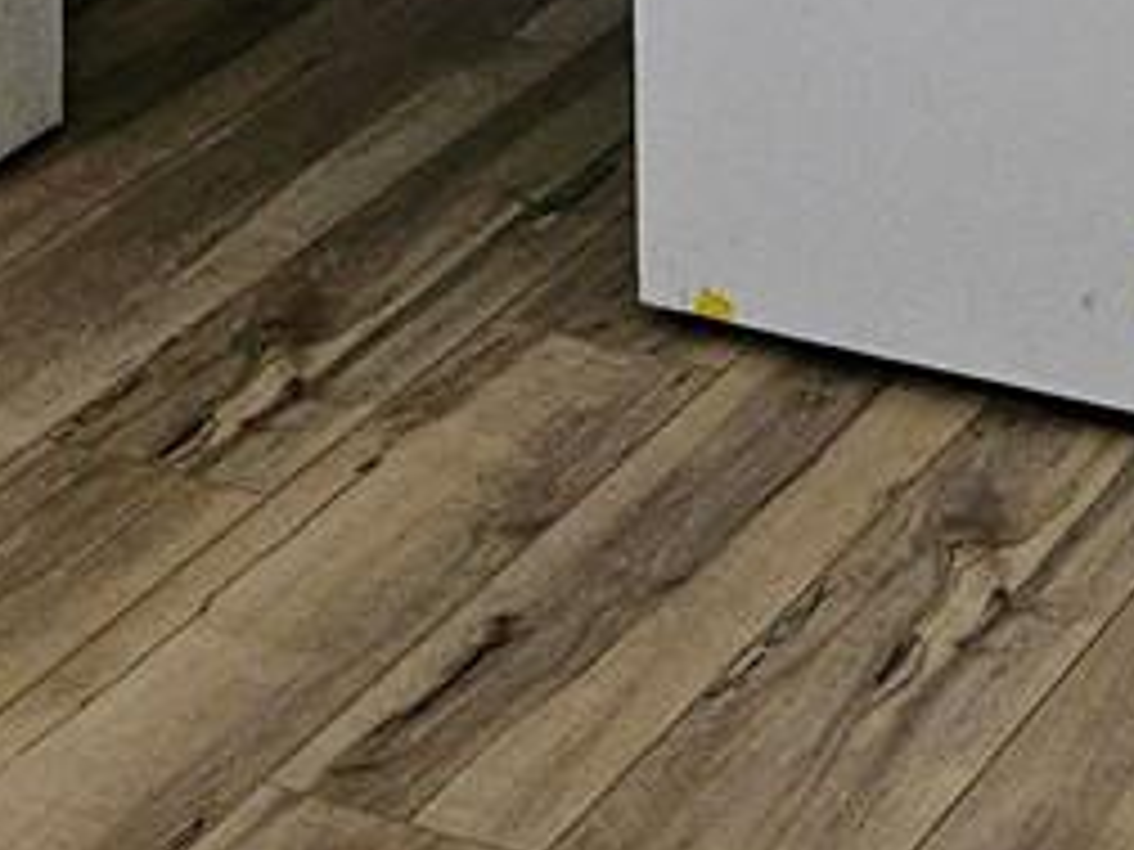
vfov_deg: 8.9
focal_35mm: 146
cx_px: 117
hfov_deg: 13.4
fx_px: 4783
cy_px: -1403
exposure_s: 1/60
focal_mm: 5.4
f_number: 1.8
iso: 80
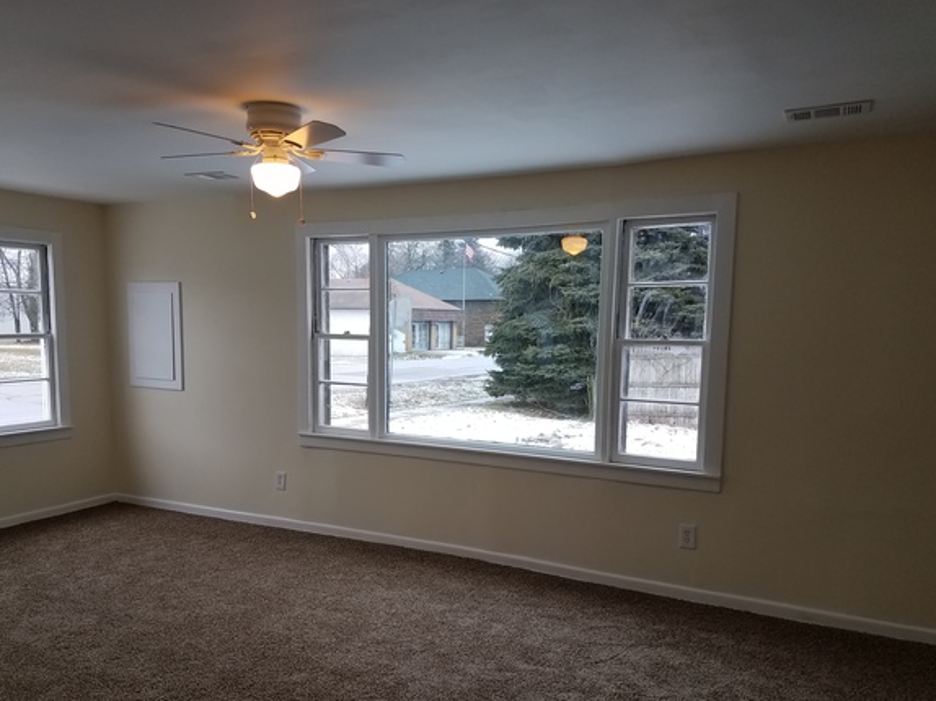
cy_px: 383
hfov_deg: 61.6
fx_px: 784
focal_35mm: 29
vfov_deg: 48.1
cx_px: 427
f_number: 1.7
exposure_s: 1/120
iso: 50
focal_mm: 4.2
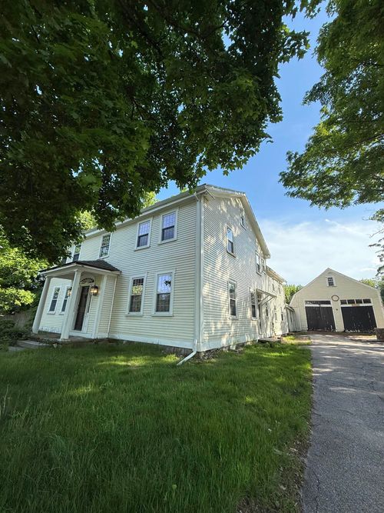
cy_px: 256
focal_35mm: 14
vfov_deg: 102.1
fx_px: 207
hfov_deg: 85.7
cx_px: 192
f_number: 2.2
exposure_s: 1/596
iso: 50
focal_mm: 2.22
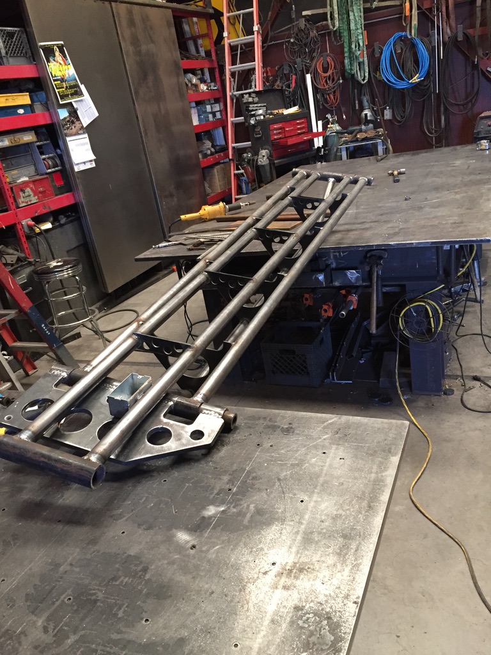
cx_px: 246
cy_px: 328
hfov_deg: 48.2
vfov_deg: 61.7
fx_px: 548
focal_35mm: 29
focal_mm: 4.15
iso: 200
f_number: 2.2
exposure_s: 1/30
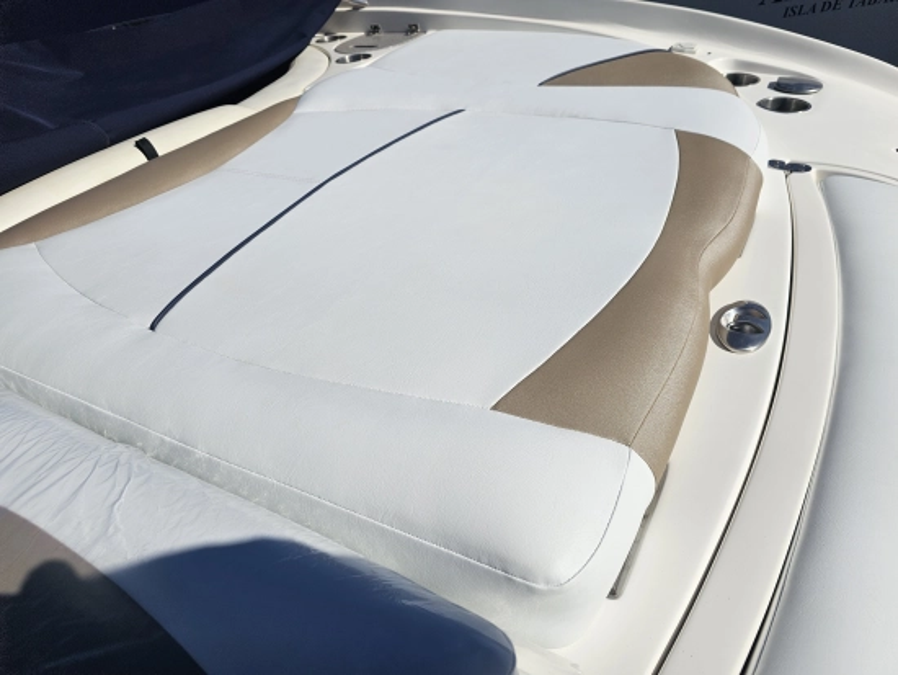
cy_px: 338
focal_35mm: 23
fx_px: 597
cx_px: 449
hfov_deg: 73.9
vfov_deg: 58.9
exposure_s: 1/2730
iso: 10
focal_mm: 6.3
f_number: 1.7
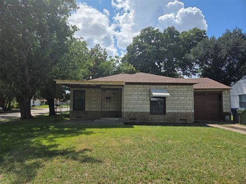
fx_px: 163
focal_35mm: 23
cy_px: 92
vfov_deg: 58.9
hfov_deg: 73.9
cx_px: 123
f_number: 1.8
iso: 64
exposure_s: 1/7891
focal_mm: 5.4
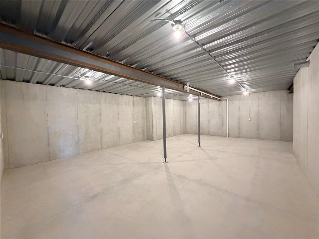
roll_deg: +1.7
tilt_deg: -1.7
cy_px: 120
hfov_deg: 102.1
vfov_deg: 85.7
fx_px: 129
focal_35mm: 14
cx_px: 160
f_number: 2.2
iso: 1000
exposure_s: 1/60
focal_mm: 2.22
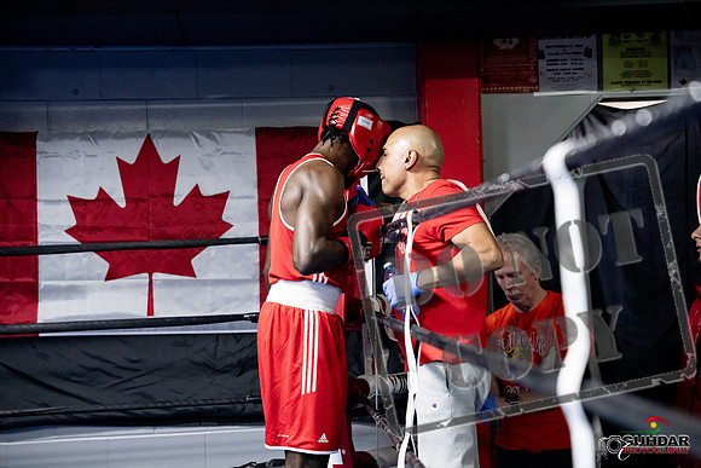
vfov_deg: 19.5
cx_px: 350
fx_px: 1363
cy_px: 234
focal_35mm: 70
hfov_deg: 28.8
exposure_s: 1/1000
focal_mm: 70
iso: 10000
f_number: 2.8
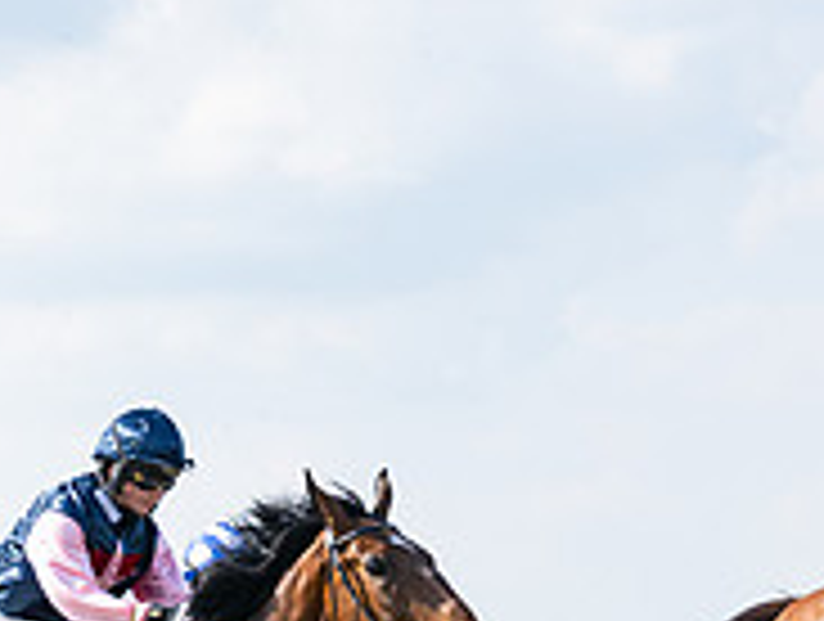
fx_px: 5915
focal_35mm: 248
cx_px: 475
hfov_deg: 8.0
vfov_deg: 6.0
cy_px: 680
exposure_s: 1/4000
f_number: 3.2
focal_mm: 70
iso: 400
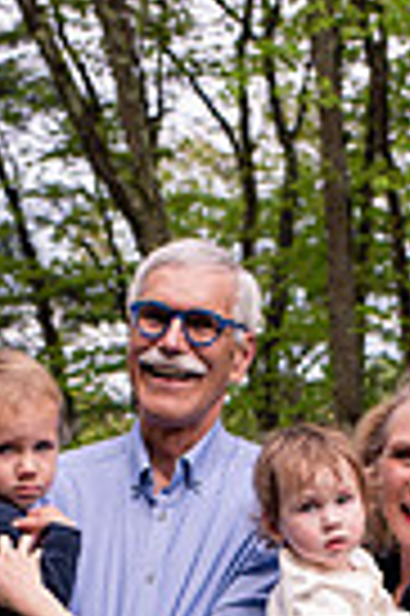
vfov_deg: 16.5
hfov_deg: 11.9
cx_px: 252
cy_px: 877
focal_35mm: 115
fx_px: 1969
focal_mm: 35
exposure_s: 1/640
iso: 400
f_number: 6.3
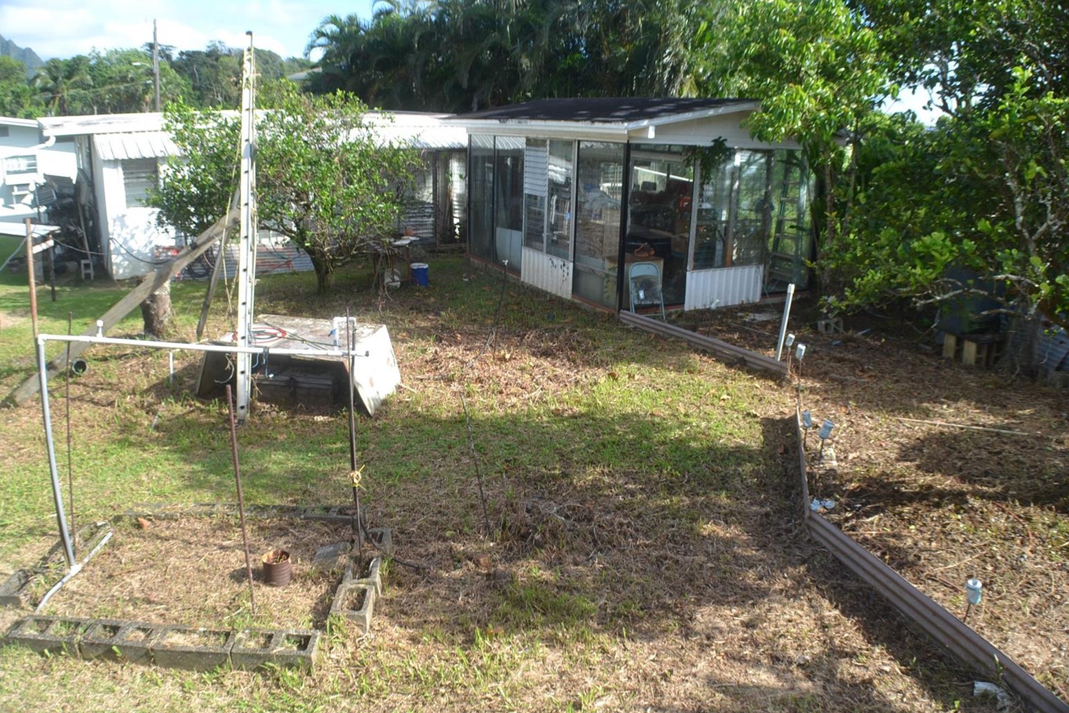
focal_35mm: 34
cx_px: 519
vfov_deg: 38.9
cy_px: 363
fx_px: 1009
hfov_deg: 55.8
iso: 100
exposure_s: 1/160
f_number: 6.3
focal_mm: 22
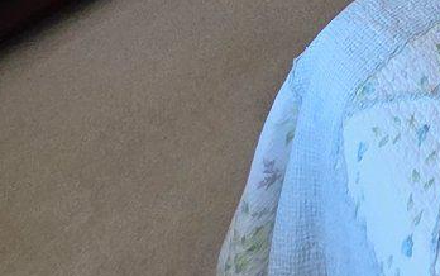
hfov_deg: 17.8
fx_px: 972
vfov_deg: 9.6
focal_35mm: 81
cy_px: -670
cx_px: 880
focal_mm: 2.2
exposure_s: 1/120
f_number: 1.9
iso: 125
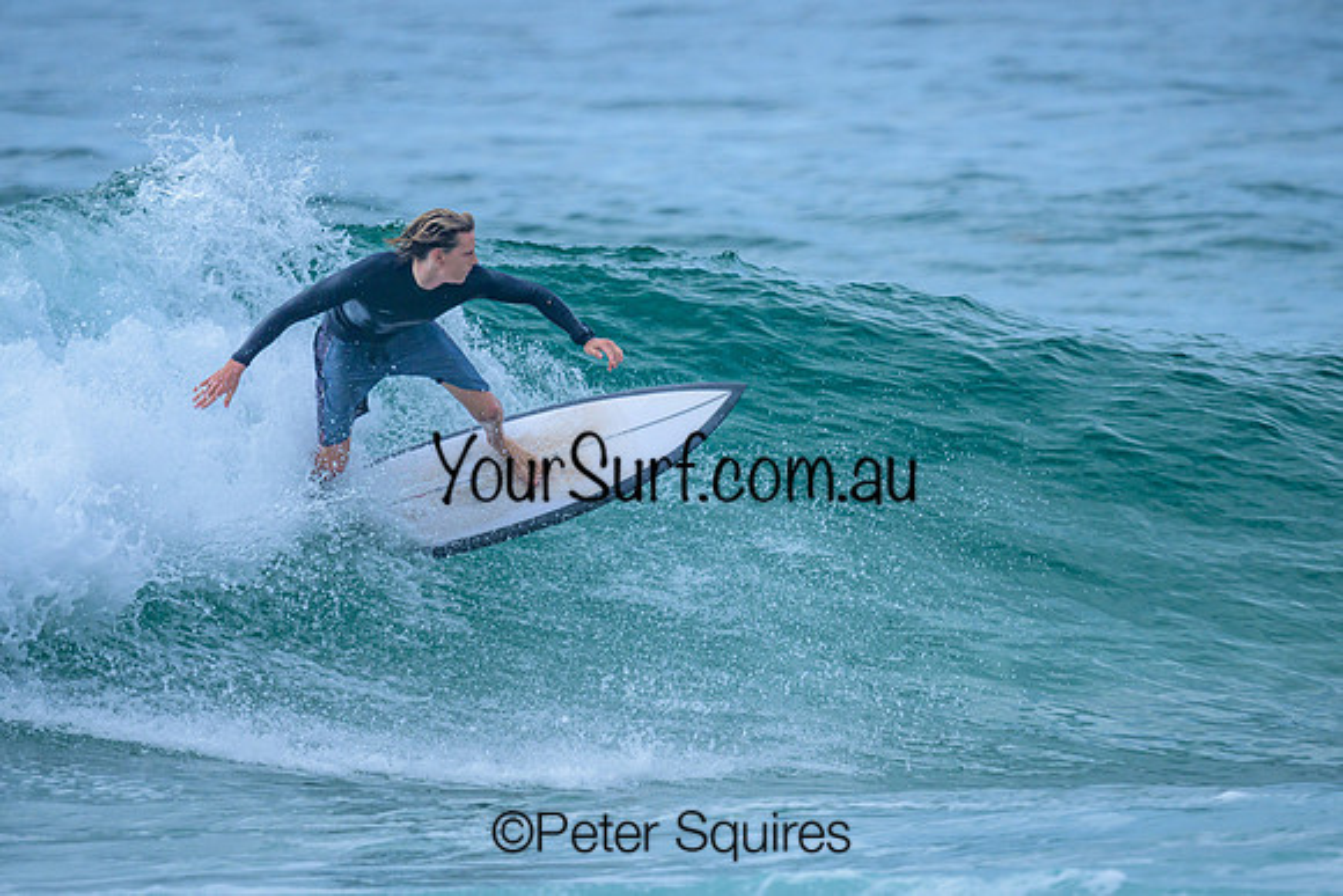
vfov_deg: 1.3
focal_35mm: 1073
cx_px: 612
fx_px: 40037
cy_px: 426
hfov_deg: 1.9
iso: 360
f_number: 6.3
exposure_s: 1/3200
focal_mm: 800
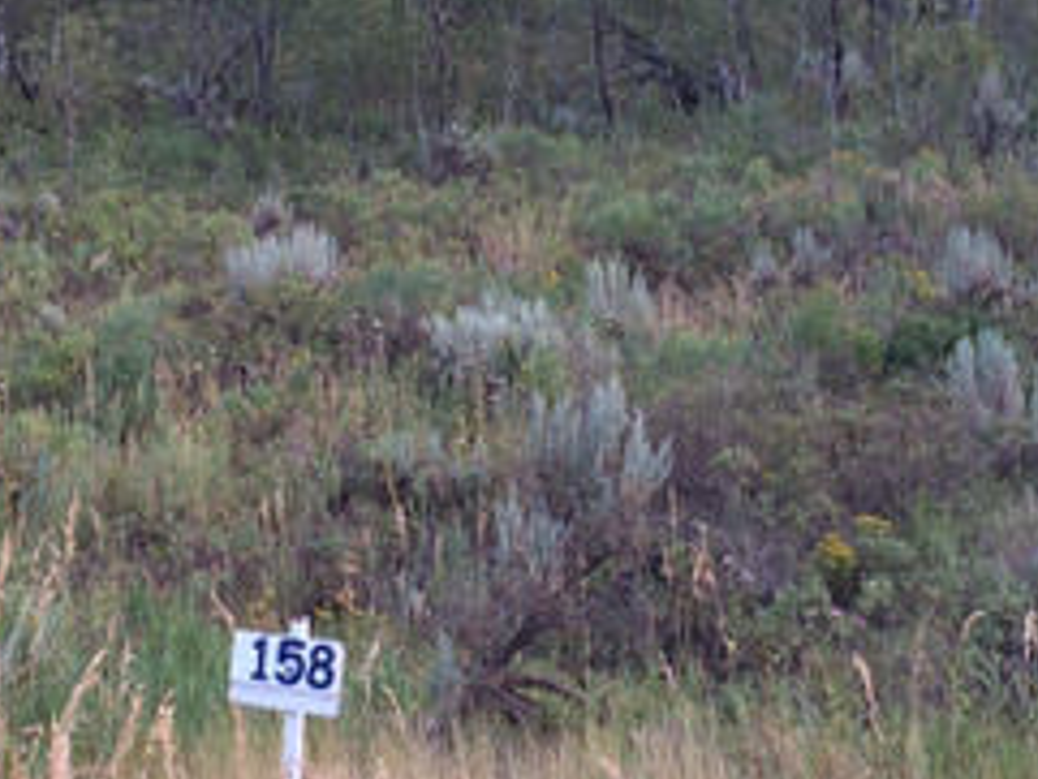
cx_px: 590
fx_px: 2310
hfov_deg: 25.3
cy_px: 478
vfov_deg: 19.1
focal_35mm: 77
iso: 50
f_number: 2.2
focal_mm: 4.15
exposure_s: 1/60
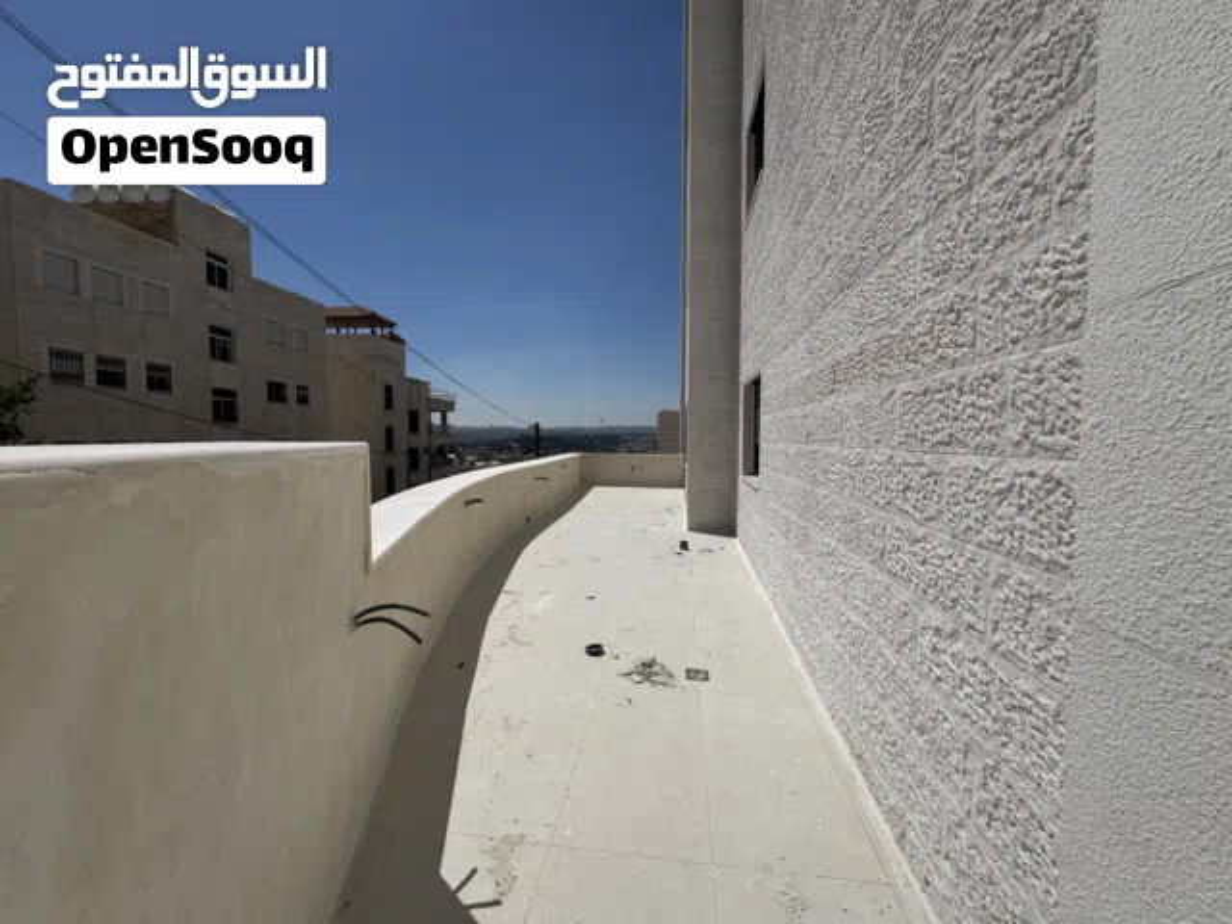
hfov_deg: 102.1
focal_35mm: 14
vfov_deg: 85.7
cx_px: 616
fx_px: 498
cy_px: 462
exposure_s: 1/5650
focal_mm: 2.22
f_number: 2.2
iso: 32
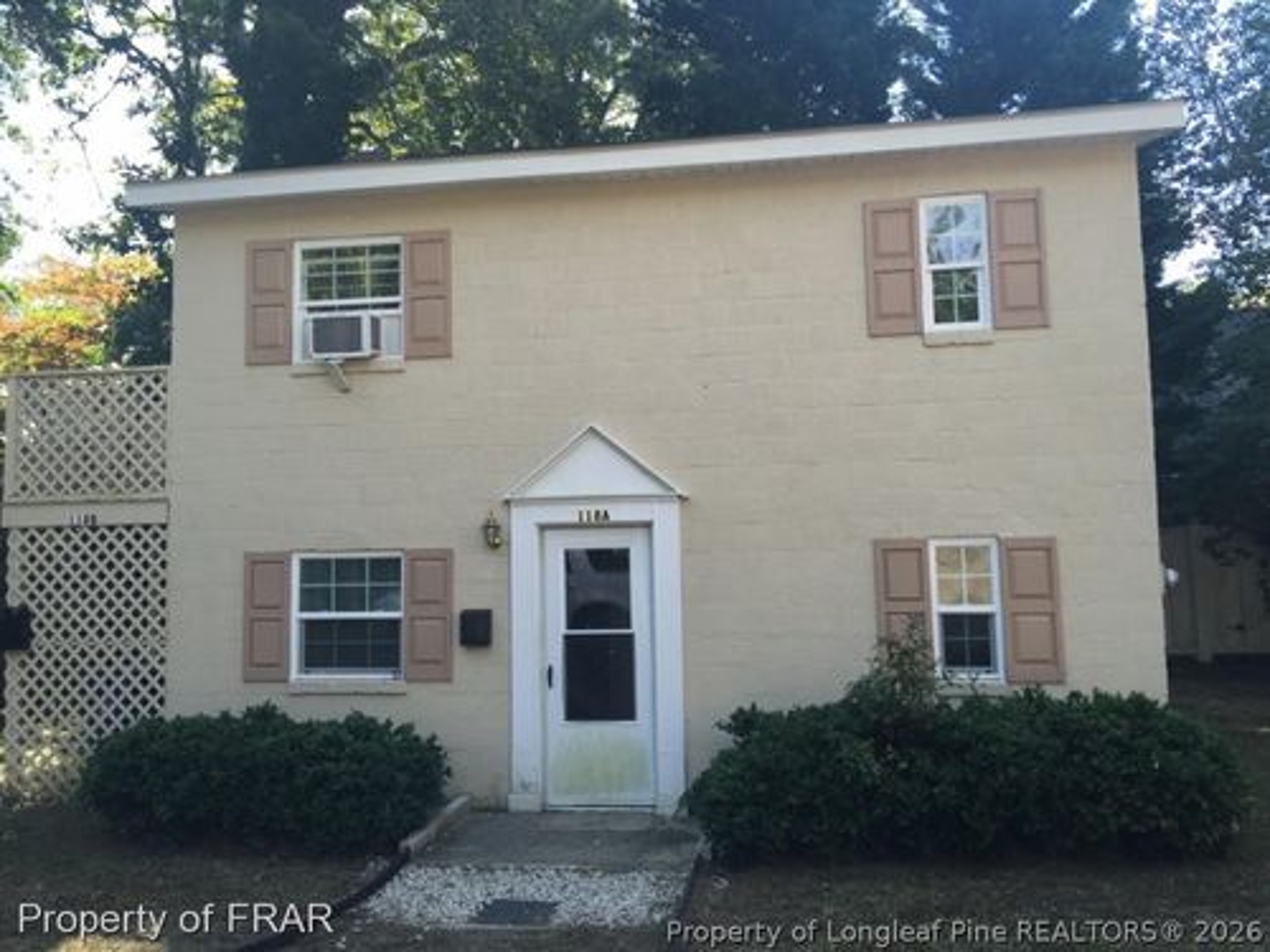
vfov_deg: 48.2
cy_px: 476
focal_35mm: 29
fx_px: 1064
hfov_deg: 61.7
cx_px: 635
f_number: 2.2
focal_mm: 4.15
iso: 32
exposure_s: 1/255
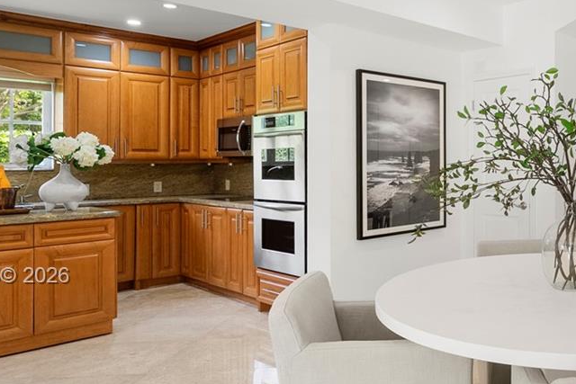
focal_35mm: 30
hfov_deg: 54.6
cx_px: 509
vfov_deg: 42.6
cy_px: 277
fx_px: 480
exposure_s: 1/25
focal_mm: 12
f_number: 8
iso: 400
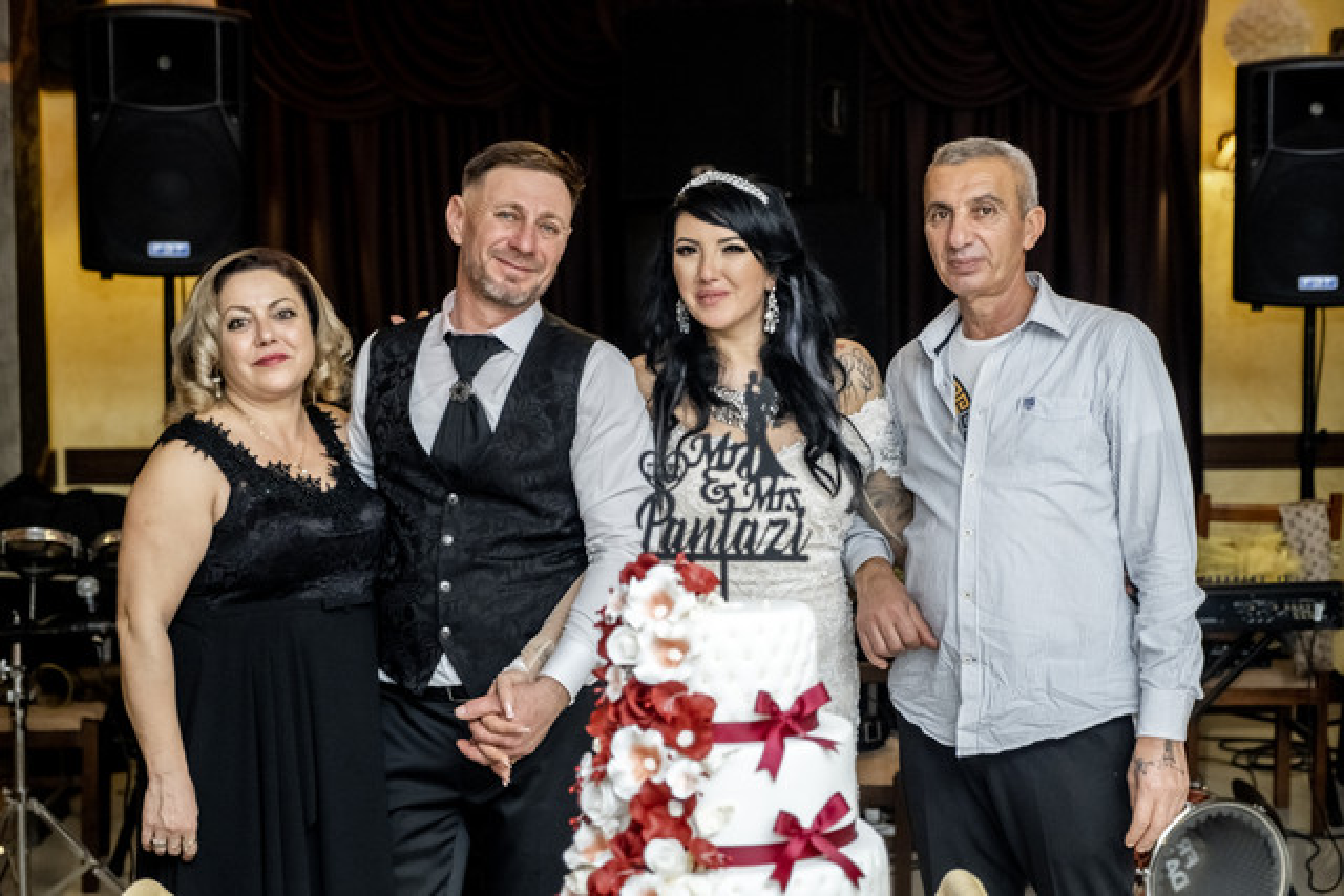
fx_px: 2091
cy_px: 448
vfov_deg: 24.2
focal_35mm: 56
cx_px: 672
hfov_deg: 35.6
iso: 1600
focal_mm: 37.6
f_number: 2.8
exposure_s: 1/125
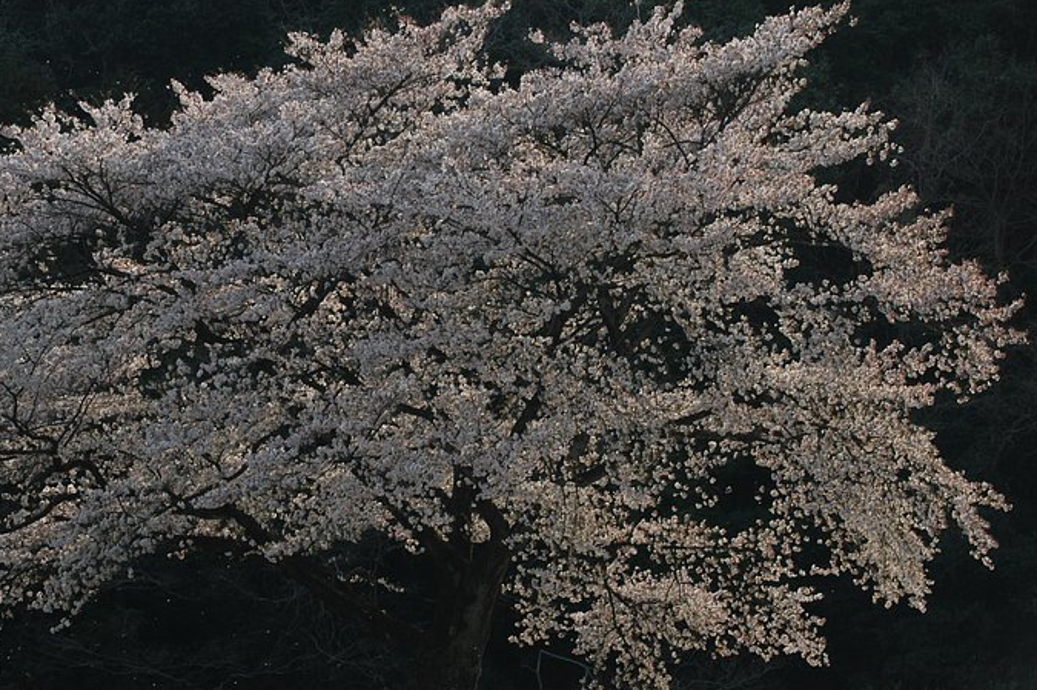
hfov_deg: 8.6
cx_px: 409
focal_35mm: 239
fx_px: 6872
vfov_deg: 5.7
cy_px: 305
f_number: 4
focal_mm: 105
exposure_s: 1/250
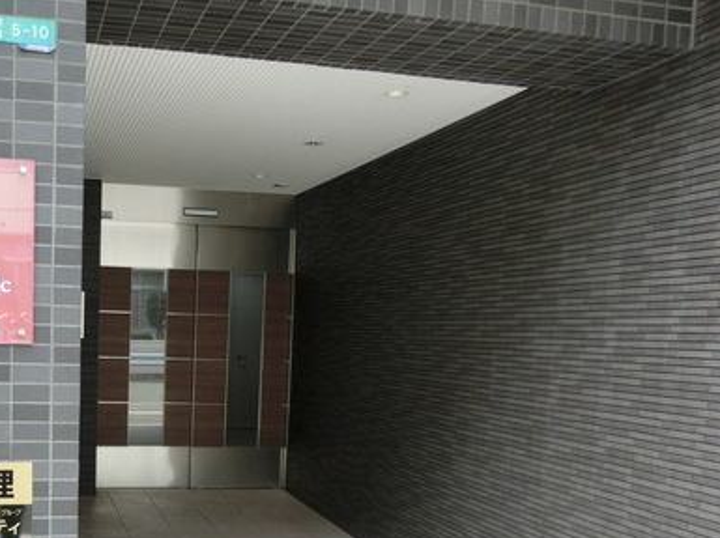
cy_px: 417
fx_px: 810
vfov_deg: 35.8
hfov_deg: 45.9
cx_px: 163
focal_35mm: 39
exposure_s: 1/125
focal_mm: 4.5
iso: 250
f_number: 3.5
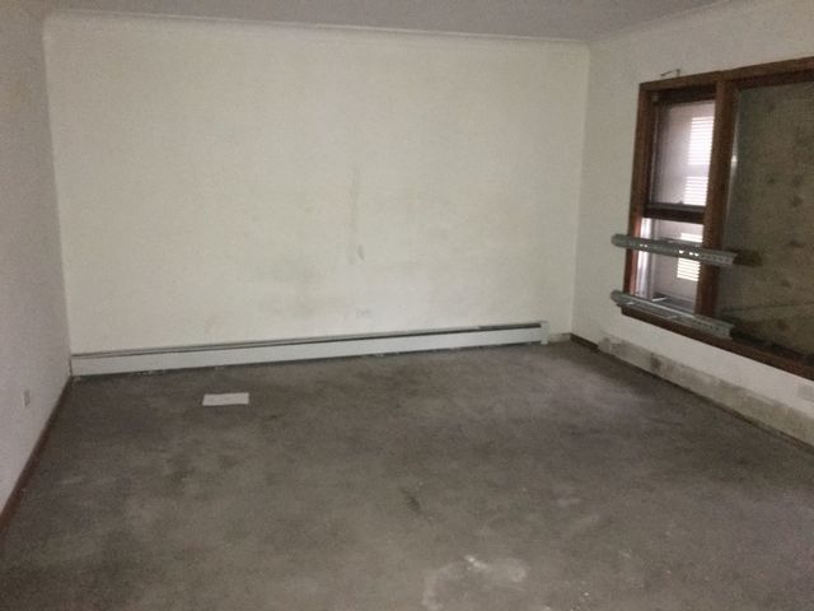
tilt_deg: -11.3
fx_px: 682
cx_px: 407
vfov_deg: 48.2
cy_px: 306
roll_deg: -0.1
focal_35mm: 29
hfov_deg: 61.7
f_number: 2.2
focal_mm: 4.15
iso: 640
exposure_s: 1/16
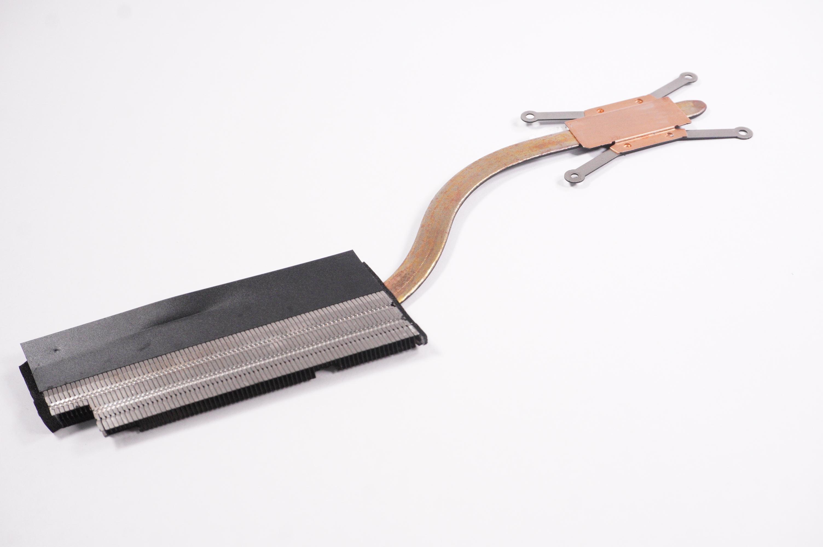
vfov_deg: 33.0
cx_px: 412
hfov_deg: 48.0
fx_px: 925
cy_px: 274
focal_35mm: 40
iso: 2500
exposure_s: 1/500
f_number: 9
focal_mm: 27
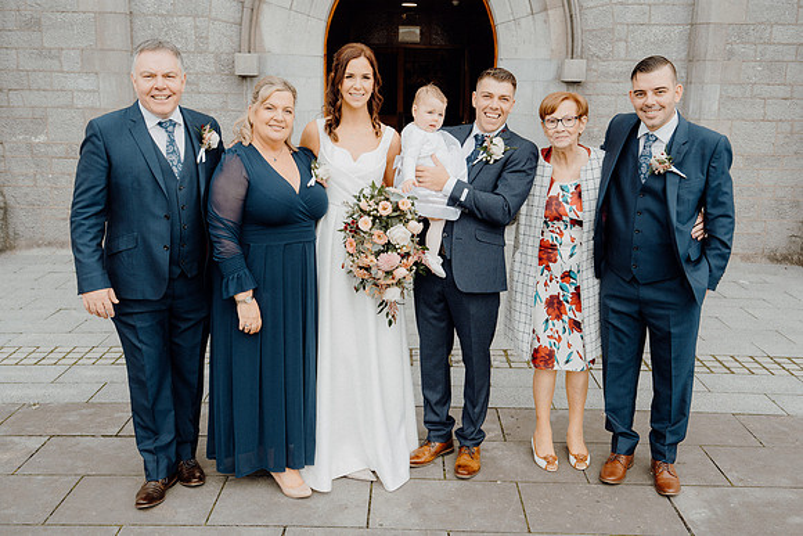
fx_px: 803
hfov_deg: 53.1
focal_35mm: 36
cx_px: 402
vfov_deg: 36.9
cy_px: 268
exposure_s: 1/160
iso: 125
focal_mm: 36
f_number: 5
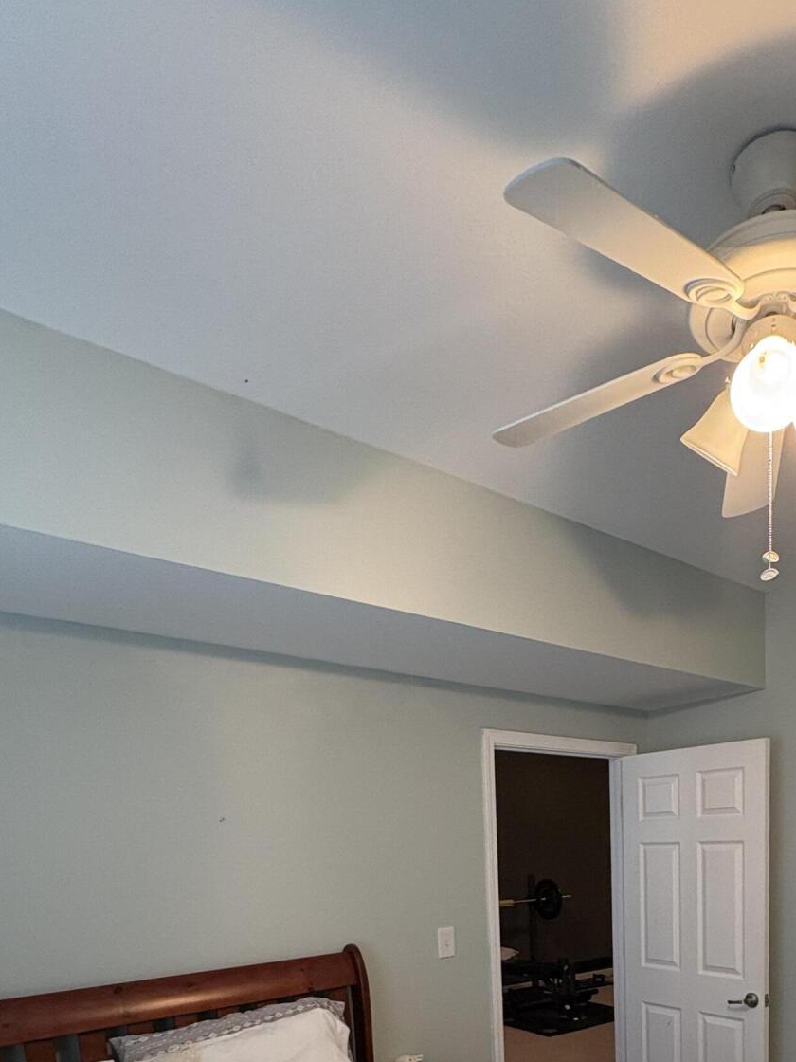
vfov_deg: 60.5
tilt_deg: -6.6
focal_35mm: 25
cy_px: 925
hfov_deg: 53.0
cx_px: 572
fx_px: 767
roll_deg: +1.3
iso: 400
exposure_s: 1/60
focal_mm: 2.22
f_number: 2.2
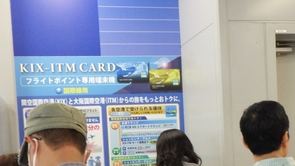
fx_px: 469
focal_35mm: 60
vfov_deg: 19.4
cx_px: 176
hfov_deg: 34.8
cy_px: 169
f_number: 3.5
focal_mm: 5
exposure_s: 1/45
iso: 500
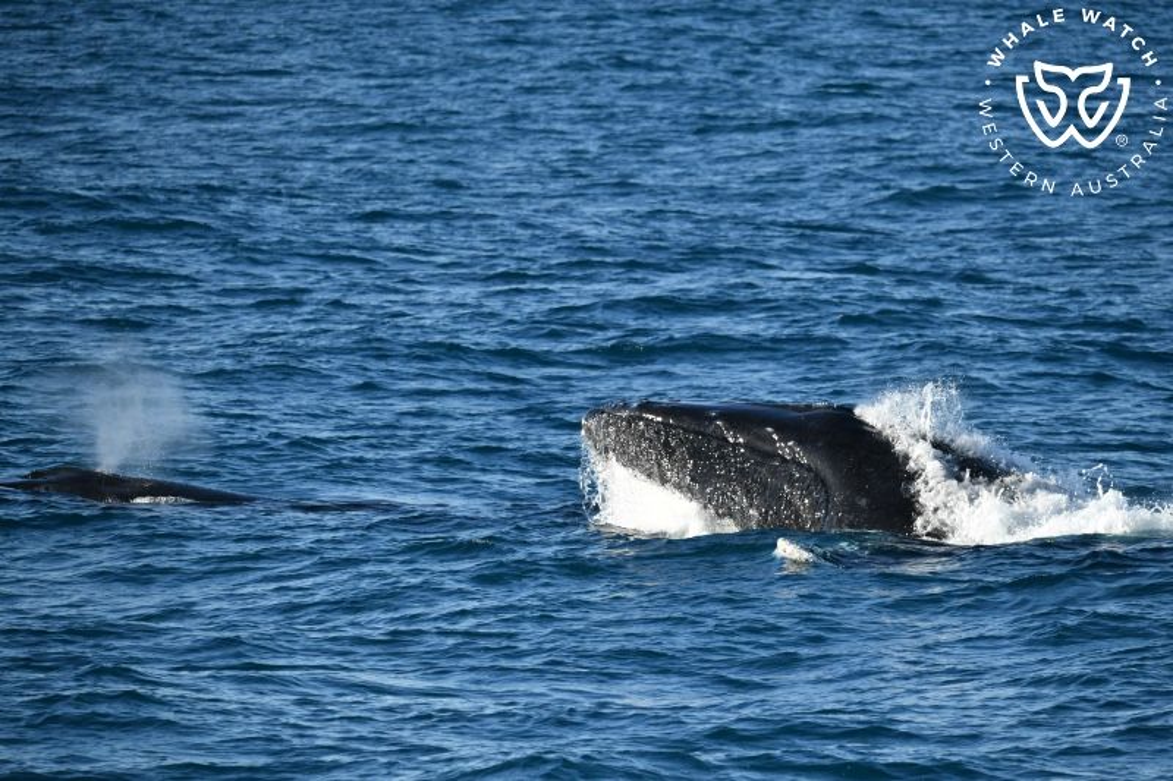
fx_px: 12378
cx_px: 586
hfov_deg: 5.4
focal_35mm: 380
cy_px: 390
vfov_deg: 3.6
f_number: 6
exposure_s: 1/8000
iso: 1800
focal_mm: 380
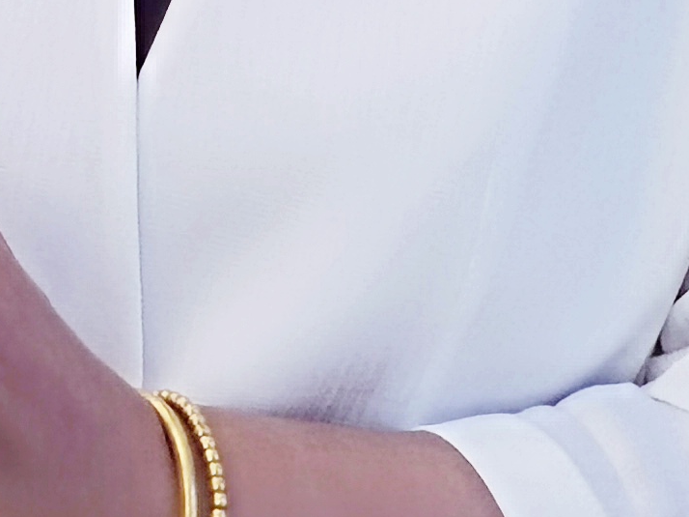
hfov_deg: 4.4
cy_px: -615
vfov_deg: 3.2
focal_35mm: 455
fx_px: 9053
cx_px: -44
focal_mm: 7.48
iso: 100
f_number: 2.4
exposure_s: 1/50
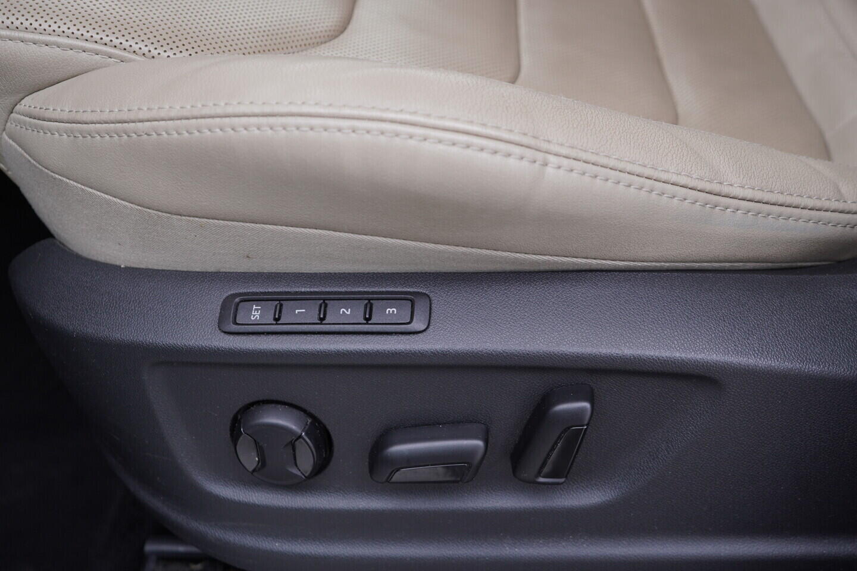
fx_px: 857
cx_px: 428
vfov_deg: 36.9
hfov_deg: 53.1
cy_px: 286
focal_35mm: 36
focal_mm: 24
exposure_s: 1/40
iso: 125
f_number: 2.8
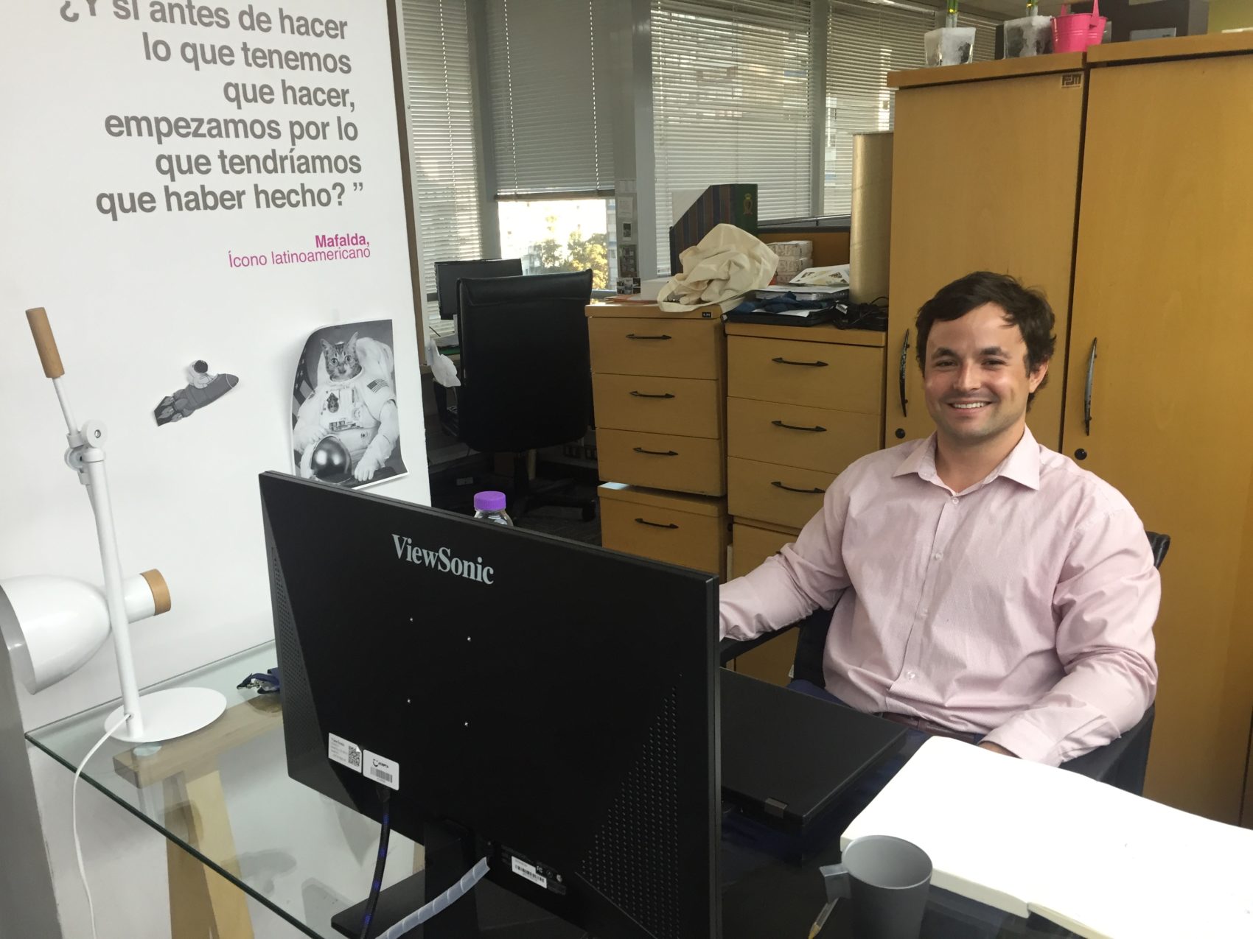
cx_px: 626
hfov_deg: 61.7
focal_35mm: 29
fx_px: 1050
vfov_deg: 48.2
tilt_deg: -13.6
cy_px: 470
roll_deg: +0.9
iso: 80
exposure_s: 1/33
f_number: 2.2
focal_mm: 4.15
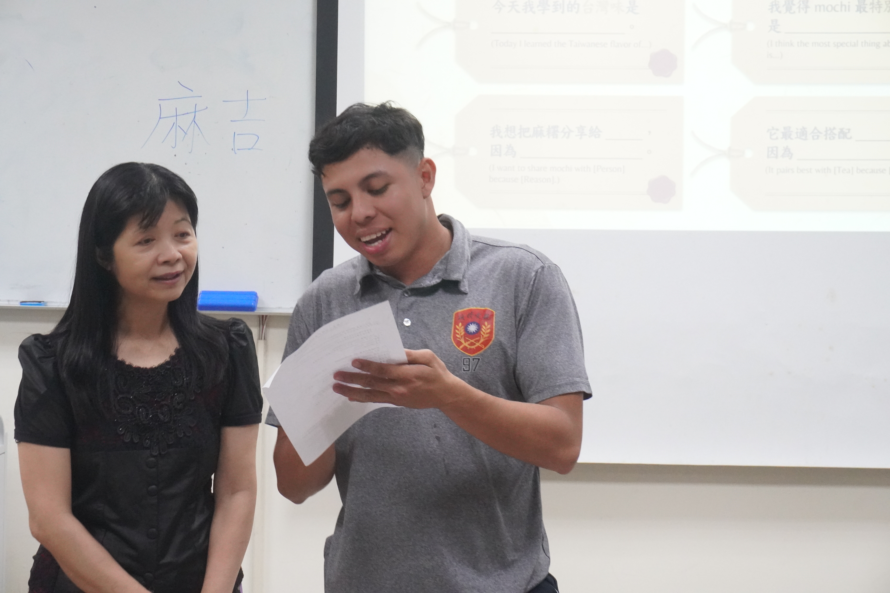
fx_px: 1669
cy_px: 296
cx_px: 445
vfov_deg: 20.2
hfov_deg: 29.9
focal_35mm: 68
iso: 6400
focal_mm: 45
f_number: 11
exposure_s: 1/80
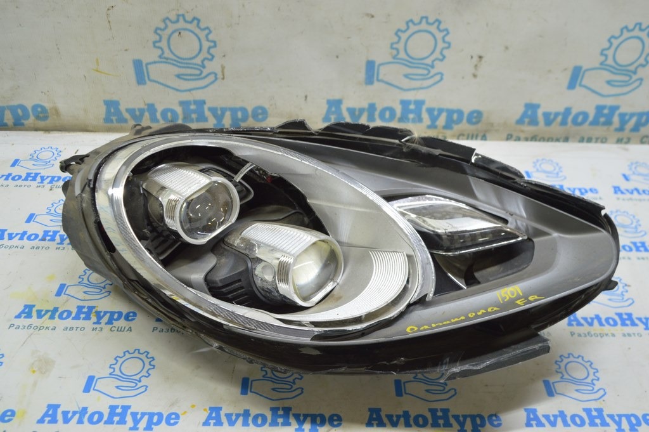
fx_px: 594
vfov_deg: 39.9
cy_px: 216
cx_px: 324
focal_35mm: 33
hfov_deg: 57.3
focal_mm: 22
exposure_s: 1/20
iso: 400
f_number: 5.6
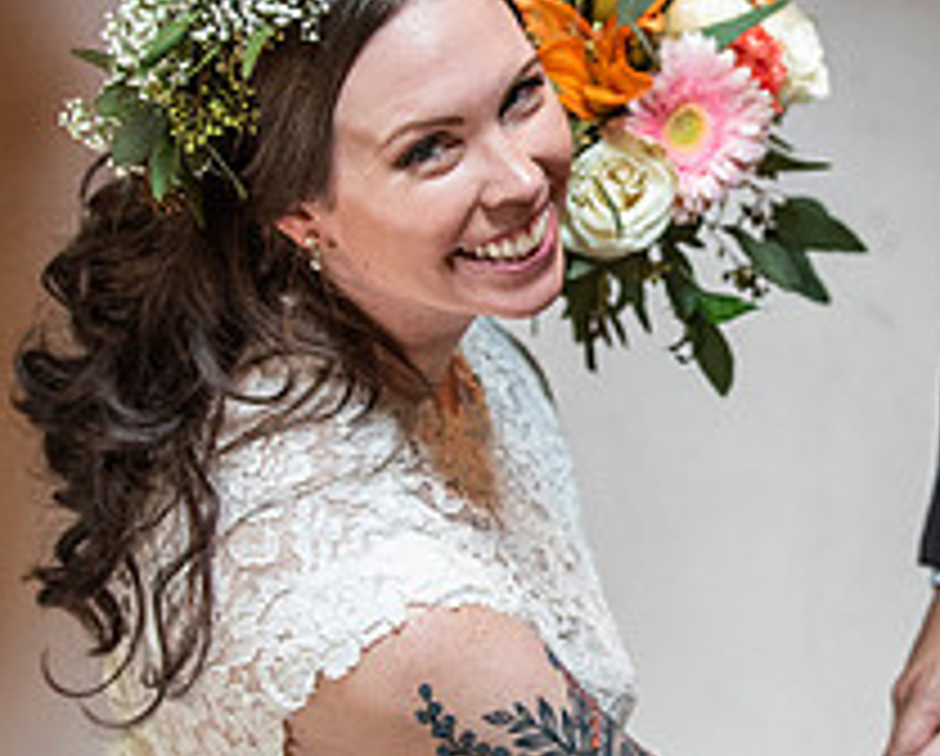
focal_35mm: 182
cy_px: 259
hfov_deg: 10.6
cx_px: 760
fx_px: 5073
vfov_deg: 8.5
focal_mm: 70
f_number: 2.8
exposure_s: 1/200
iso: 1600
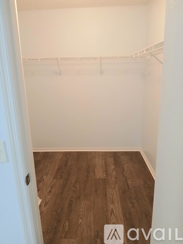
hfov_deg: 53.1
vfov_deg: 67.3
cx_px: 92
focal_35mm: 26
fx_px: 183
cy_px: 122
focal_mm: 3.98
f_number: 1.8
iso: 500
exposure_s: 1/20
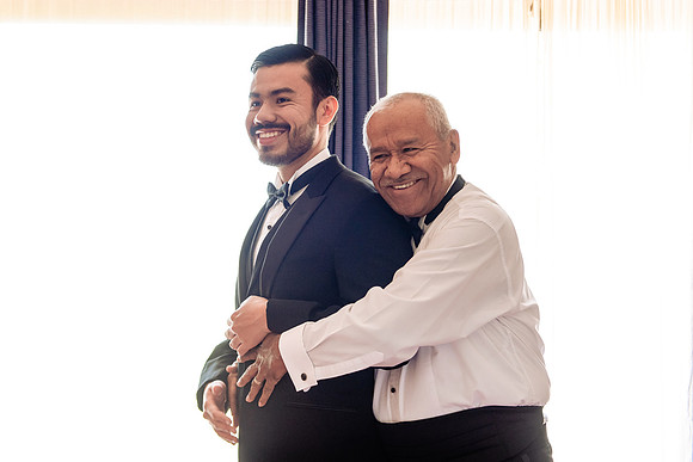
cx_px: 291
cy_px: 203
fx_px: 1083
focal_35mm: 56
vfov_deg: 24.1
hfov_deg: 35.4
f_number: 3.5
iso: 800
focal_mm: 48
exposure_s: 1/160
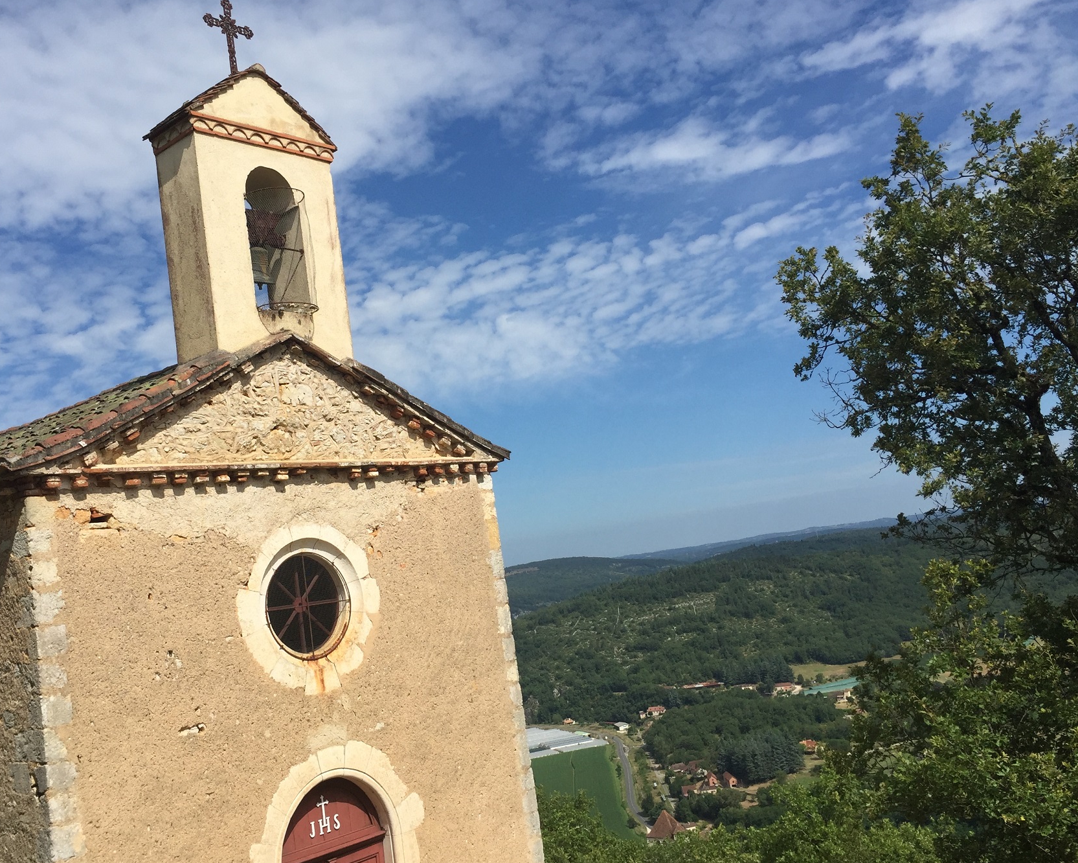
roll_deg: +7.0
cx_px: 442
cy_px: 439
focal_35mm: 34
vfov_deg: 43.4
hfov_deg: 52.5
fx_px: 1085
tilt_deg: +6.8
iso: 32
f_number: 2.2
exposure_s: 1/3300
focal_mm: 4.15
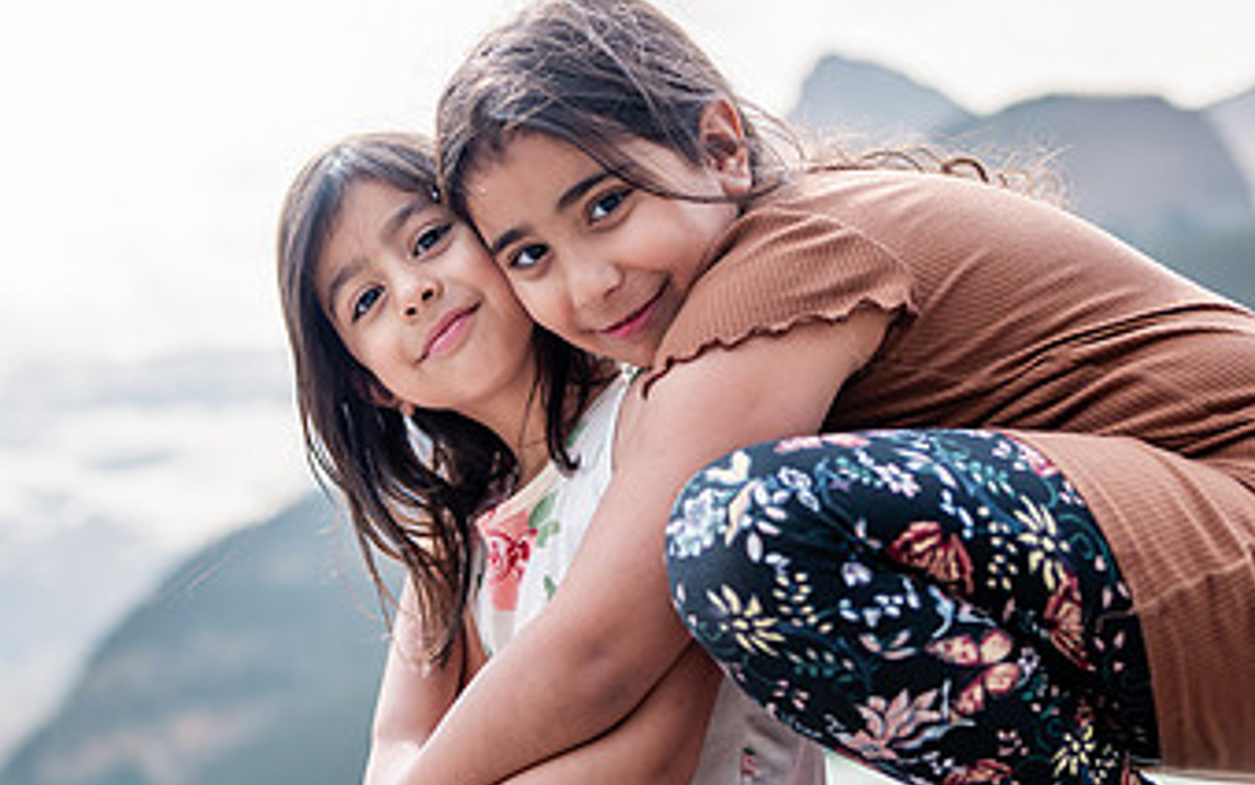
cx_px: 348
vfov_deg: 21.3
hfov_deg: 33.0
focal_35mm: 61
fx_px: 2087
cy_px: 476
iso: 200
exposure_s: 1/4000
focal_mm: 35
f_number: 2
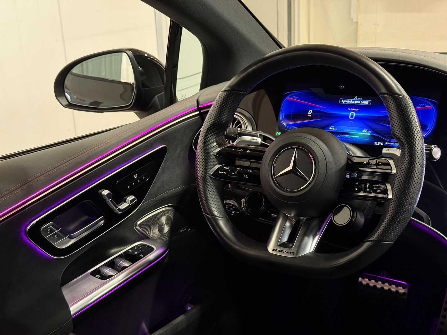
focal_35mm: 48
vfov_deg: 30.3
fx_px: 620
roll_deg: +2.5
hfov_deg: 39.7
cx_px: 224
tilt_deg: -17.7
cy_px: 168
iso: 400
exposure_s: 1/36
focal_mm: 6.76
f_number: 1.78
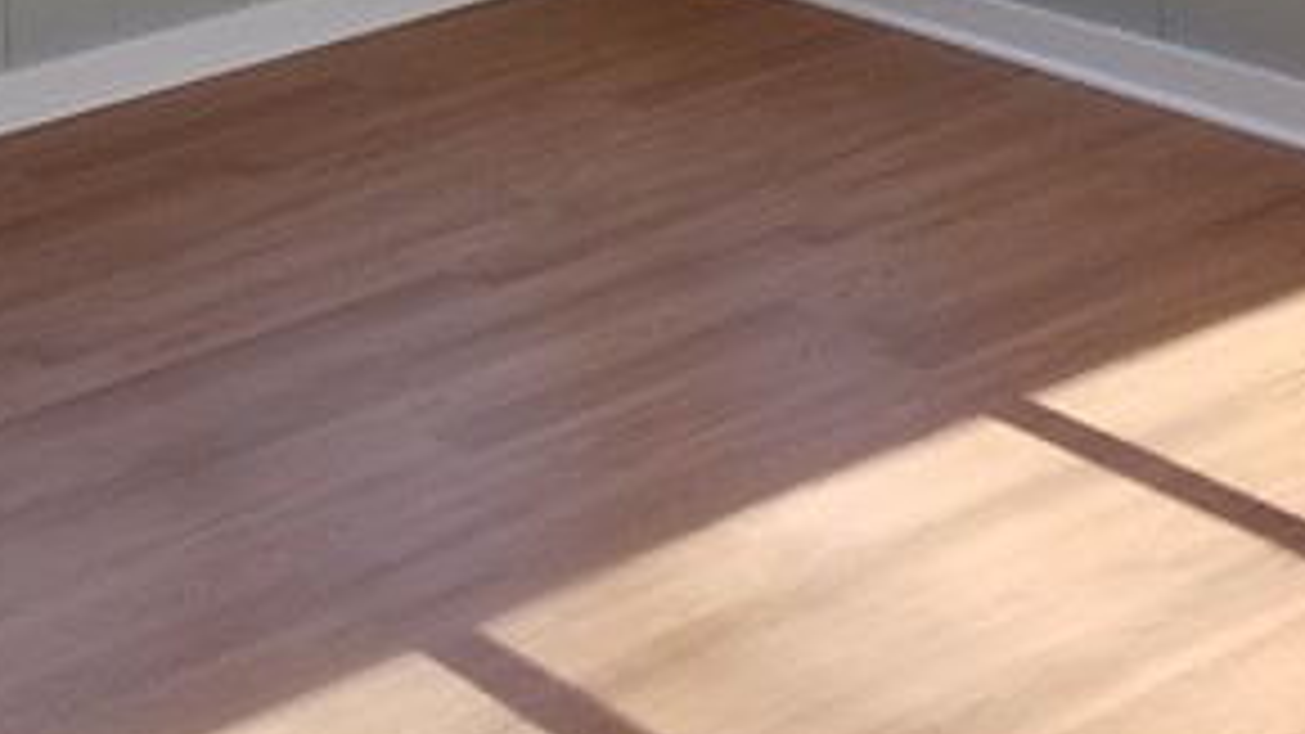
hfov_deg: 21.4
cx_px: 616
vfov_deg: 11.1
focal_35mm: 100
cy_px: -675
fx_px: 3460
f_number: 1.7
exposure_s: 1/278
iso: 40
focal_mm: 4.2
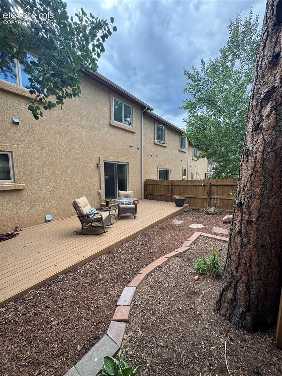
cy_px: 188
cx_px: 141
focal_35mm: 14
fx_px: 152
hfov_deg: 85.6
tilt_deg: -5.9
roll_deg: +0.4
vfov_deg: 102.1
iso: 40
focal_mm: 2.22
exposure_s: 1/160
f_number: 2.2
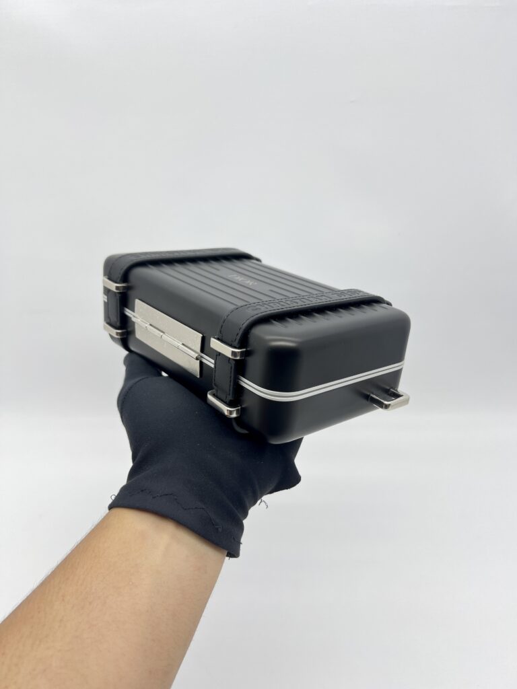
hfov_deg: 53.1
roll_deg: +0.1
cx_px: 258
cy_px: 344
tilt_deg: -27.3
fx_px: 518
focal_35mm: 26
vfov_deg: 67.3
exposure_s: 1/106
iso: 32
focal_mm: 5.7
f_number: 1.5
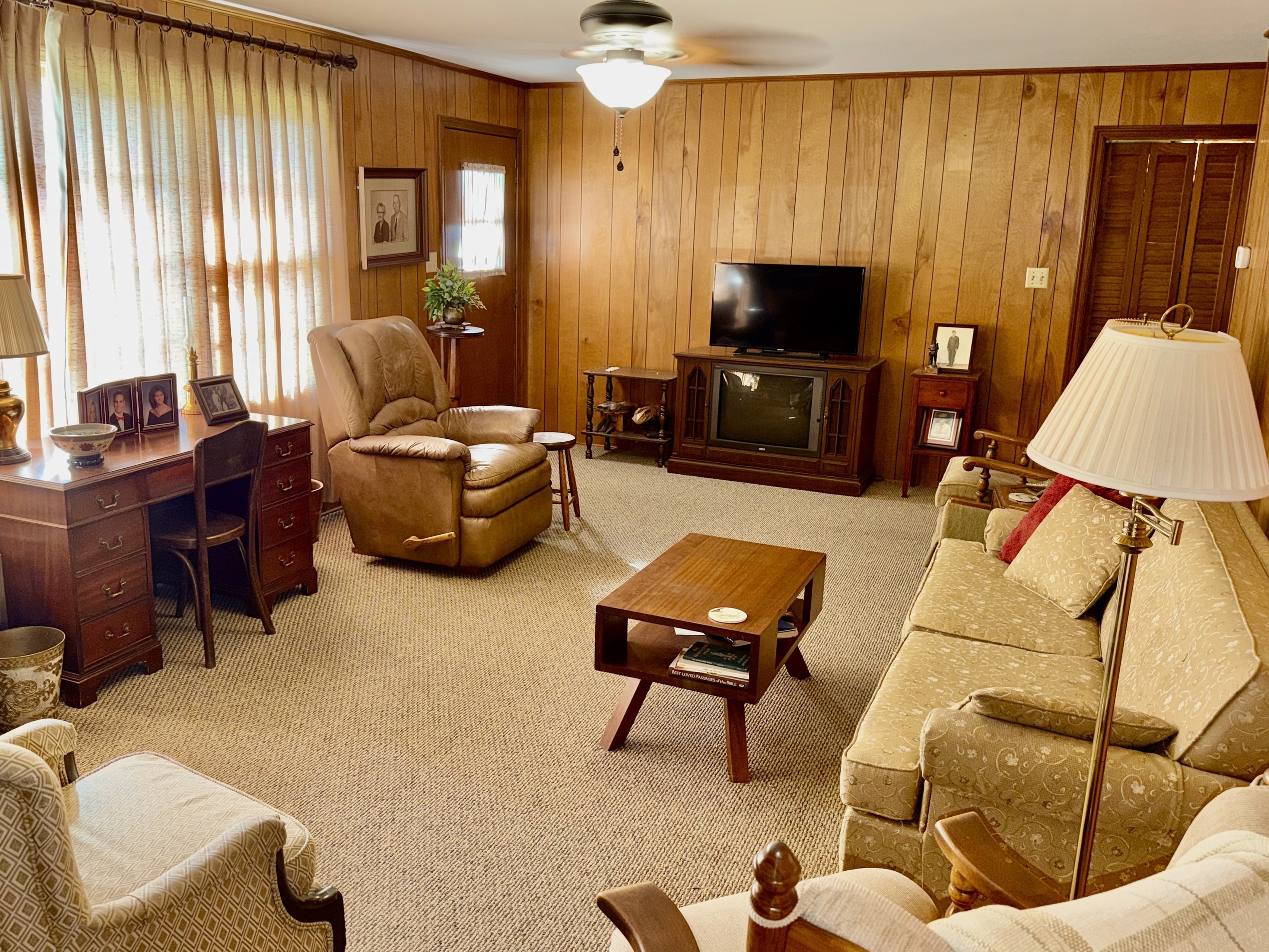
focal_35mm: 29
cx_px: 585
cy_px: 452
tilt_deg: -13.1
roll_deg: -0.9
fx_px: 1063
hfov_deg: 61.6
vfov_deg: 48.2
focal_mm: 6.76
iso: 64
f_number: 1.78
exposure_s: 1/15
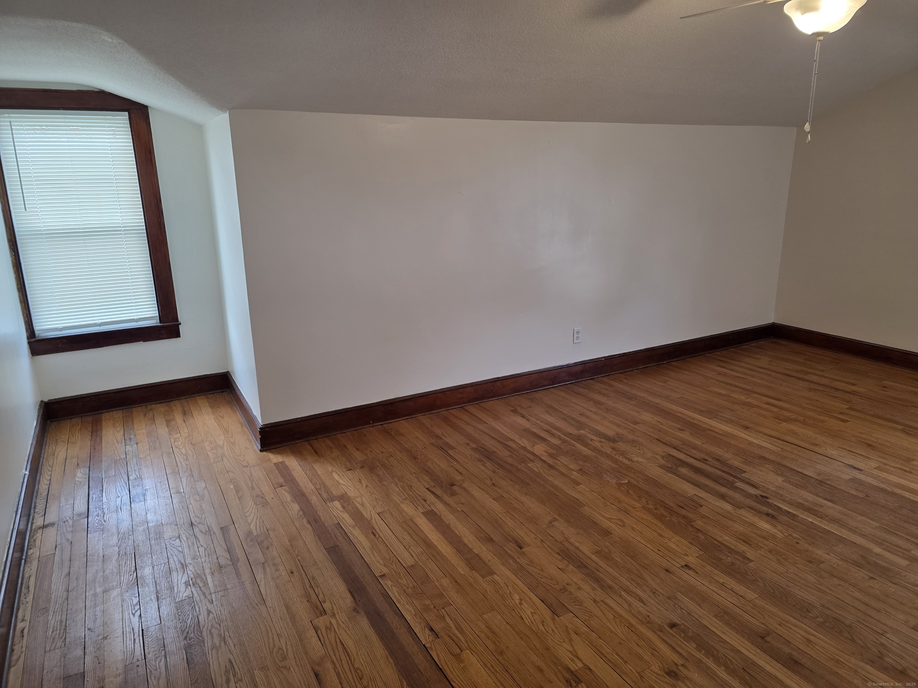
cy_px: 344
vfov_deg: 58.9
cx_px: 459
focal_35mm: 23
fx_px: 610
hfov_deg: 73.9
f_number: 1.7
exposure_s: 1/120
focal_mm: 6.3
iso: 125
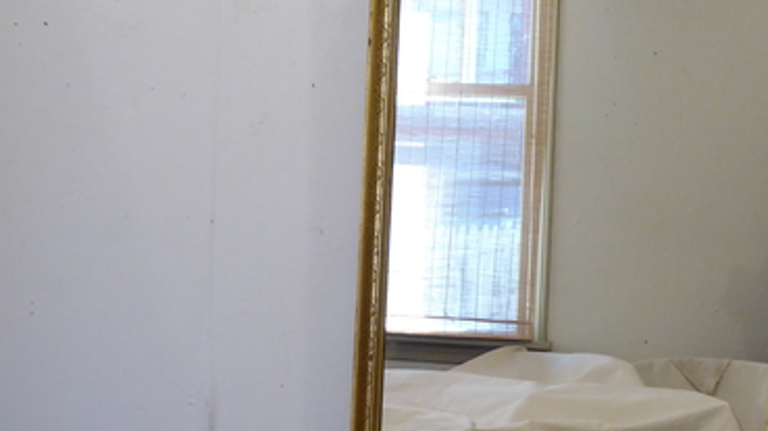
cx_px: 500
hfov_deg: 22.6
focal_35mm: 94
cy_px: 256
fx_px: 1913
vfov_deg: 12.8
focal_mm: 9
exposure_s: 1/50
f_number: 4.1
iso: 400
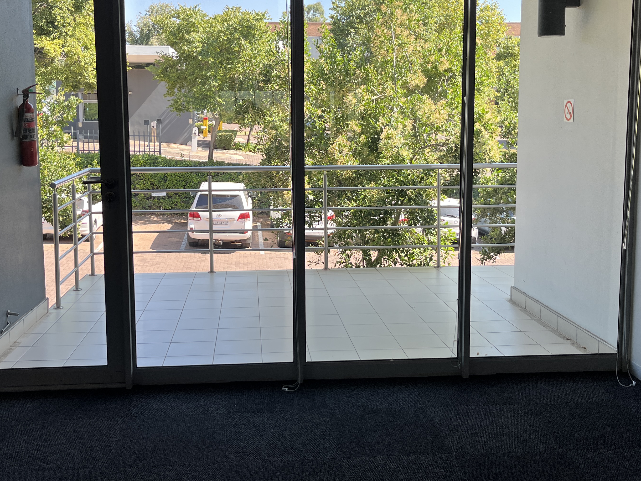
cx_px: 292
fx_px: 722
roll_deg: +0.5
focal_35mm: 39
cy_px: 199
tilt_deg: -8.3
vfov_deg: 36.7
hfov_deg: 47.8
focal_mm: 5.1
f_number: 1.6
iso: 40
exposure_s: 1/210
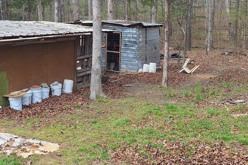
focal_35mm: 47
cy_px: 54
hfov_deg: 41.1
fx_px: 324
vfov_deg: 28.4
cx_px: 73
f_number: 1.8
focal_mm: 5.54
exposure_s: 1/1205
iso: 40
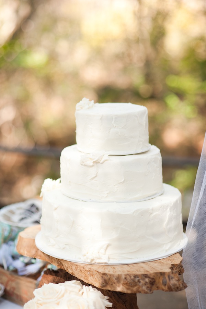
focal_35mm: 85
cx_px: 103
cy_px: 154
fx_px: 731
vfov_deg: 23.9
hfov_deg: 16.0
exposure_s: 1/320
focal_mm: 85
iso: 200
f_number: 2.8
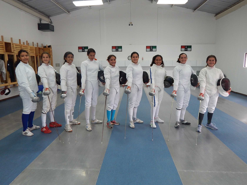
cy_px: 92
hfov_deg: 69.4
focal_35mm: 25
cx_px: 124
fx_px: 178
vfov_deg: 54.9
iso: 220
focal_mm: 4.5
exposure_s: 1/30
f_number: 3.1
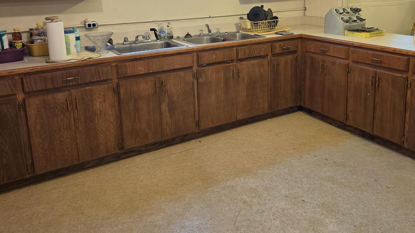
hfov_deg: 59.2
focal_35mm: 33
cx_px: 238
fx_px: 363
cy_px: 49
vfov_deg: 34.6
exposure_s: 1/120
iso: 160
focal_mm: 6.25
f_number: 1.7
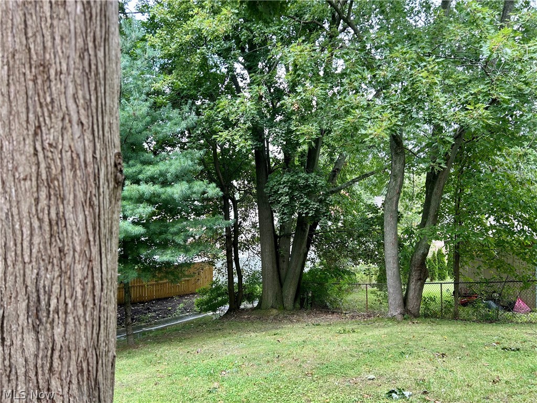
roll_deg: +1.3
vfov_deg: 53.1
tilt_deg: -1.1
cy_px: 202
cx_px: 268
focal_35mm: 26
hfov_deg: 67.3
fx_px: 403
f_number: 1.5
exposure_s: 1/179
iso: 40
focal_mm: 5.7
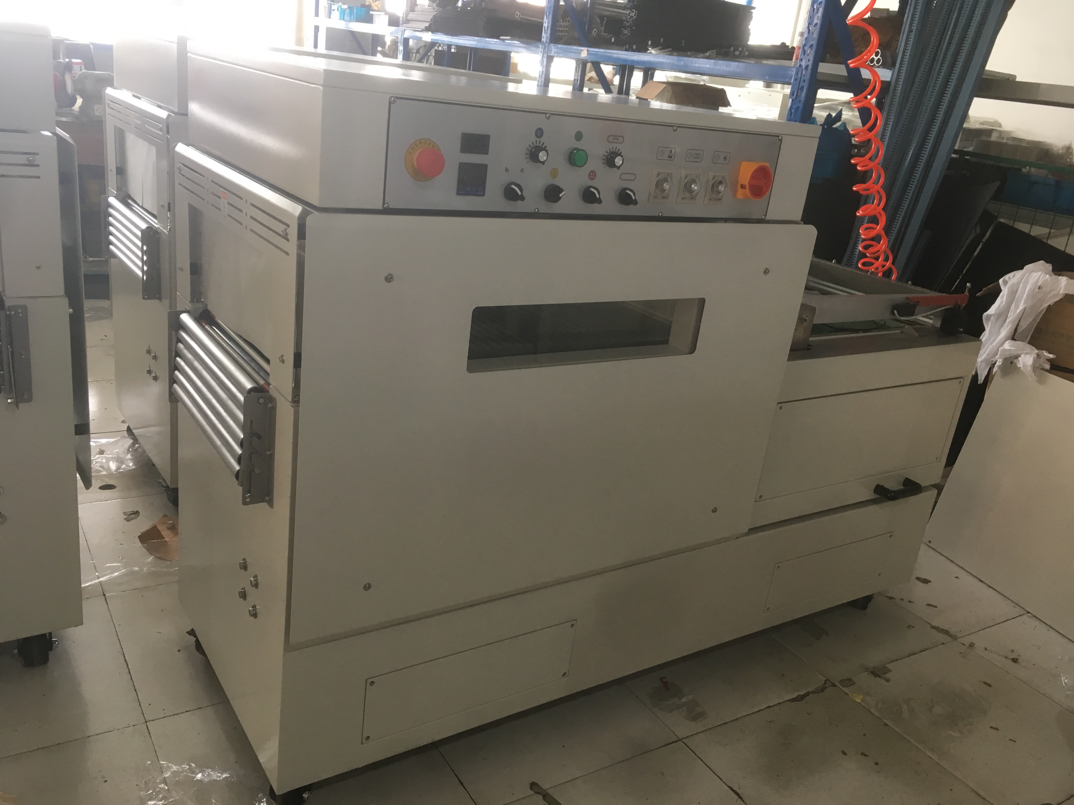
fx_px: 900
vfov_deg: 48.2
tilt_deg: -19.4
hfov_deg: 61.7
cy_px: 402
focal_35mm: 29
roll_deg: -7.0
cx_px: 537
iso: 80
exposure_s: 1/33
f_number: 2.2
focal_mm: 4.15
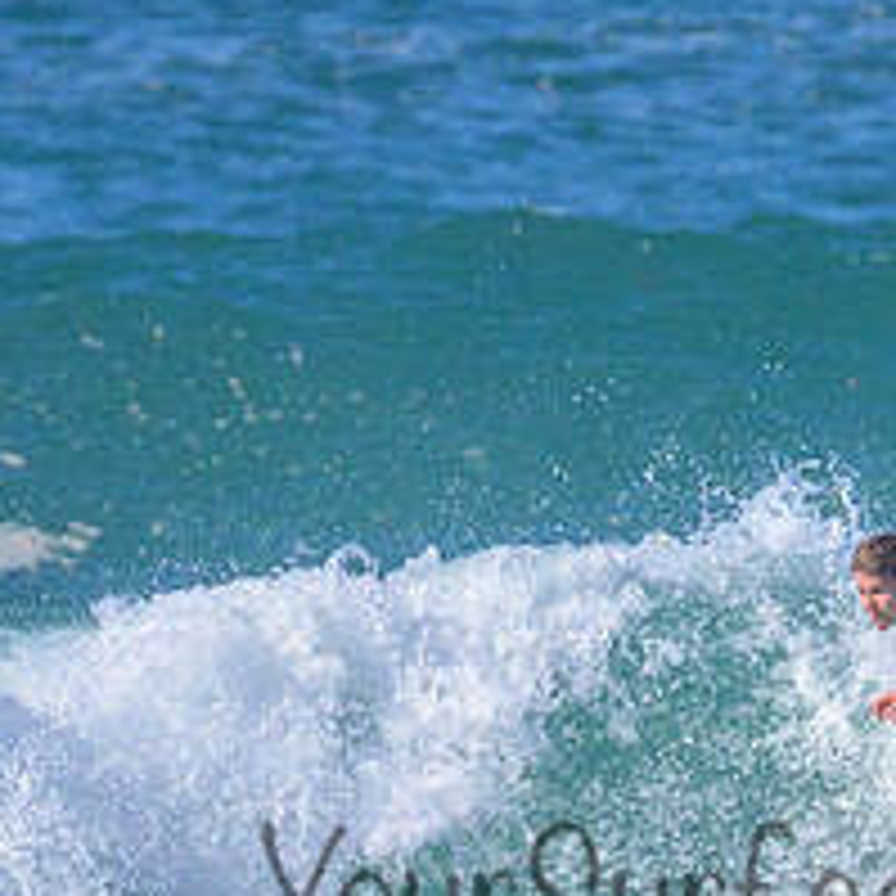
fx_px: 58130
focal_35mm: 1985
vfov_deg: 0.9
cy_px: 853
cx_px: 725
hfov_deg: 0.9
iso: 1400
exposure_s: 1/2000
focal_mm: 800
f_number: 11
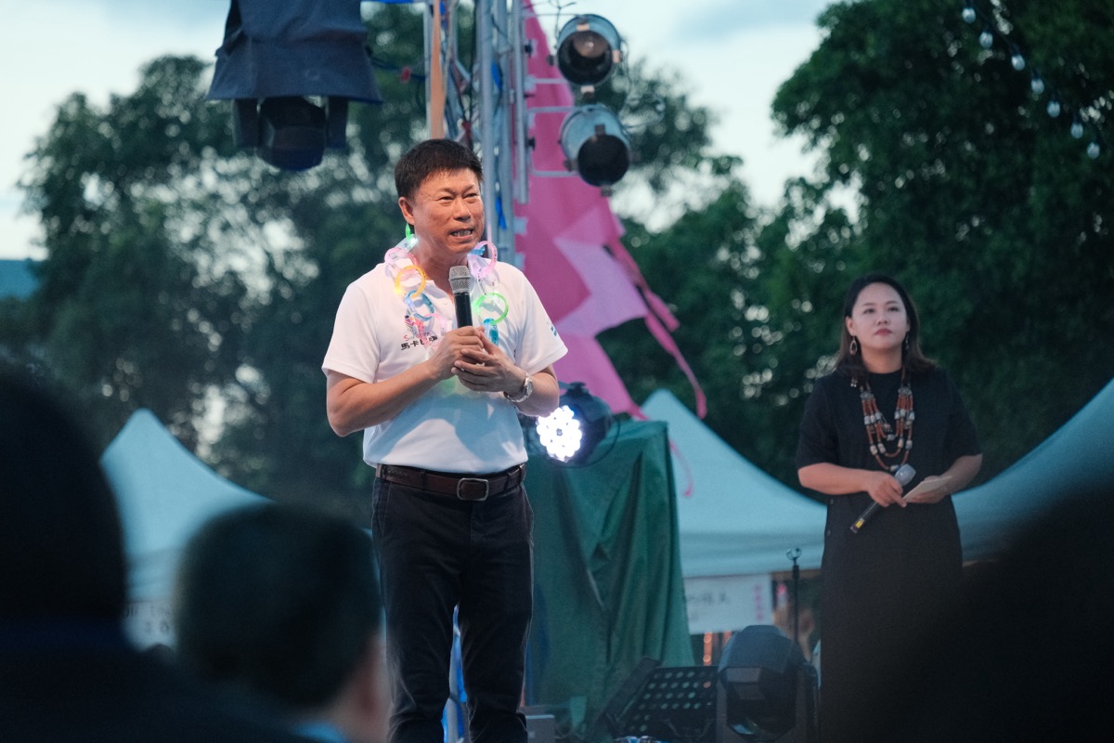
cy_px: 372
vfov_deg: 5.3
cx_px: 557
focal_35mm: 259
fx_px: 8014
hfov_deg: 8.0
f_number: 5.6
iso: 2000
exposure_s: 1/250
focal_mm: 172.4
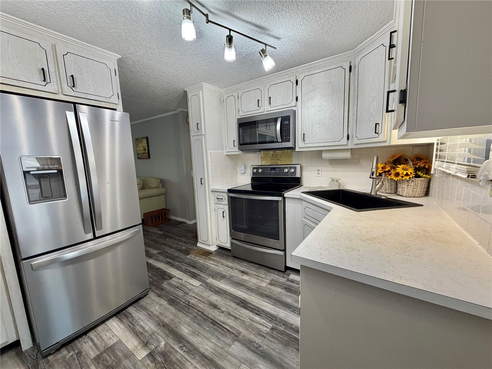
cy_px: 184
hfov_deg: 102.1
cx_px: 246
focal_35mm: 14
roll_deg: +2.3
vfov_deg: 85.7
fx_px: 199
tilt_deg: -8.3
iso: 250
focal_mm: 2.22
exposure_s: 1/120
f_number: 2.2
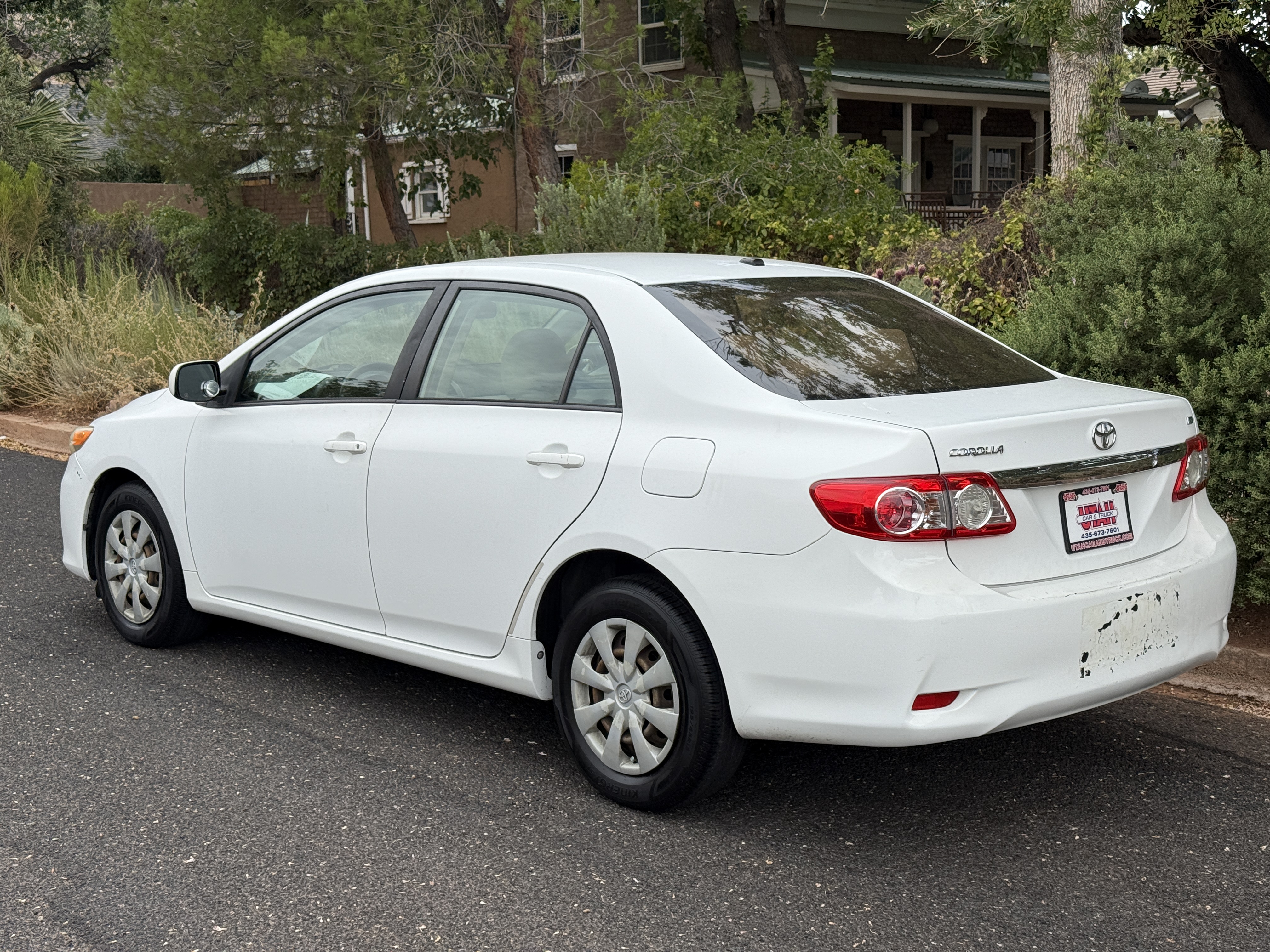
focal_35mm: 48
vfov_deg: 30.3
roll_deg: +1.4
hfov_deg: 39.7
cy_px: 476
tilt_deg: -7.0
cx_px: 635
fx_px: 1761
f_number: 1.78
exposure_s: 1/3096
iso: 64
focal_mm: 6.76
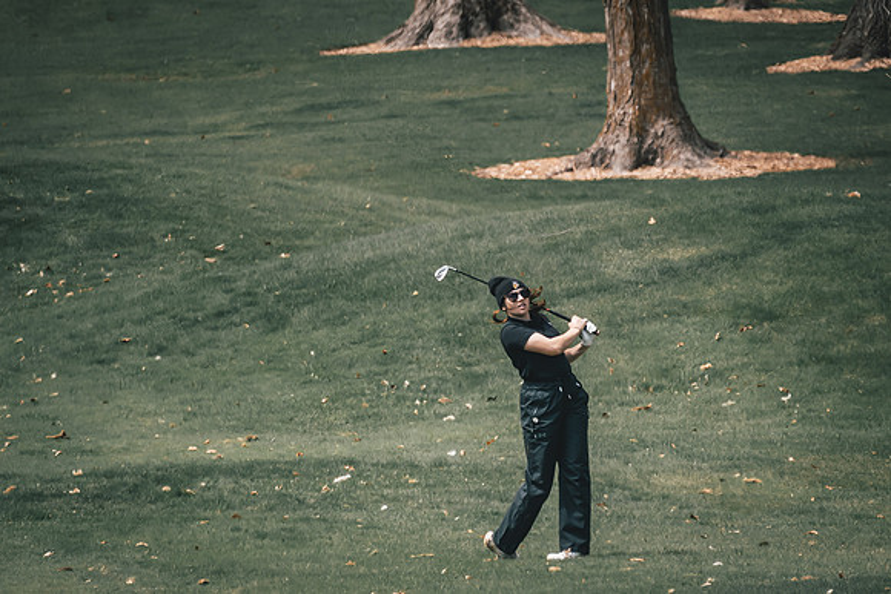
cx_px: 517
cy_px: 385
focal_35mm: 804
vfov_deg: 1.7
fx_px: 19899
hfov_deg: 2.6
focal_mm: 400
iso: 640
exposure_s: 1/1600
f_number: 6.3
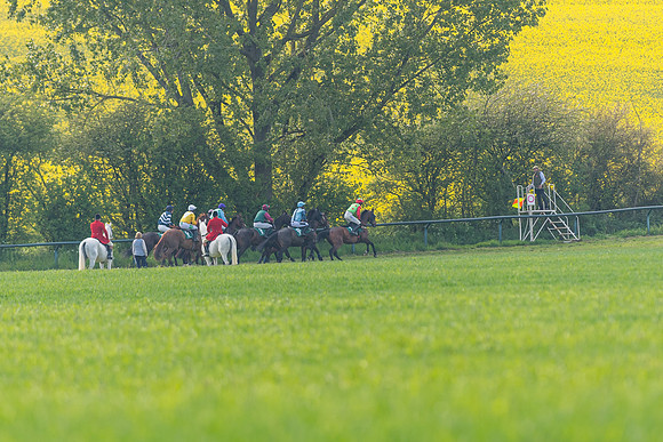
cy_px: 205
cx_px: 333
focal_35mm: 549
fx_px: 10119
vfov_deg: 2.5
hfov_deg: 3.8
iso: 400
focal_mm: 300
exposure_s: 1/2500
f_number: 5
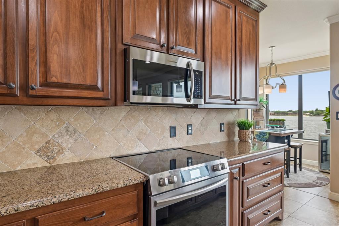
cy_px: 113
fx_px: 188
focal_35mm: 20
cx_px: 170
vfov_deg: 61.9
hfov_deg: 84.0
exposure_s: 1/60
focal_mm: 20
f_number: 8
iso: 400
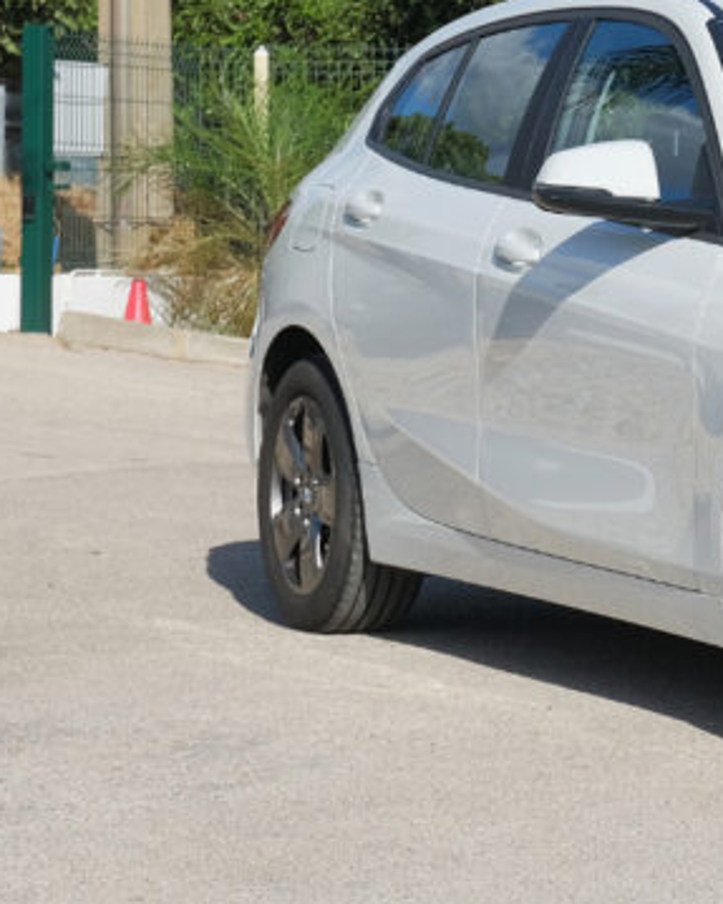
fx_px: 4870
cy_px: 351
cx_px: 1056
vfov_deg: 10.6
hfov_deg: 8.3
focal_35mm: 182
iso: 160
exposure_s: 1/250
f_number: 9
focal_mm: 45
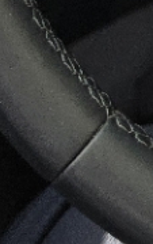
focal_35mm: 173
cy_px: -291
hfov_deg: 7.0
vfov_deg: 10.7
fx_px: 1151
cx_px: 420
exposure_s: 1/180
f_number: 1.4
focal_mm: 6.5
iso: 40
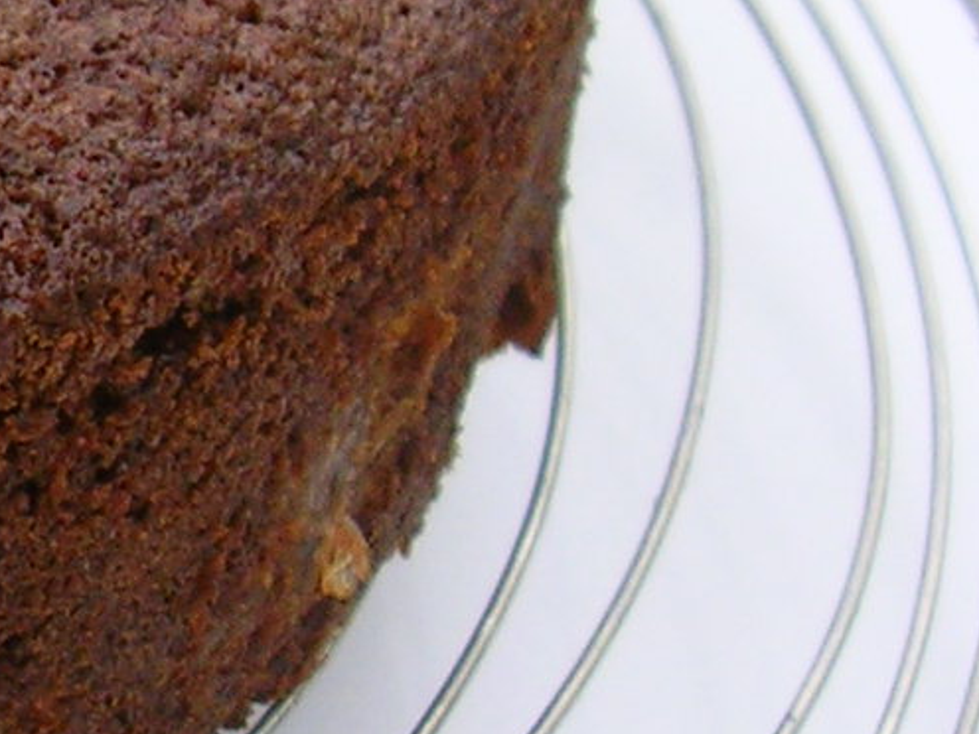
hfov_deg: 11.9
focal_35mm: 157
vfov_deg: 9.5
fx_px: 4440
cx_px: -624
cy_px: 345
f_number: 2.8
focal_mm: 5.8
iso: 50
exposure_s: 1/222
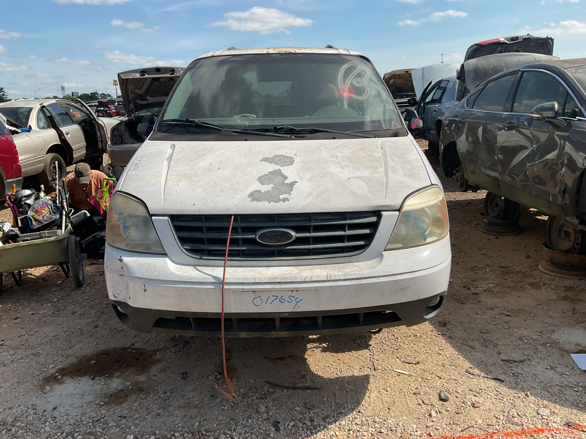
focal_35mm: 29
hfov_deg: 61.7
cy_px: 220
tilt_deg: -13.7
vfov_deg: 48.2
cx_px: 293
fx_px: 491
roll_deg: +4.3
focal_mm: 3
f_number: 1.8
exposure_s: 1/2667
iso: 16
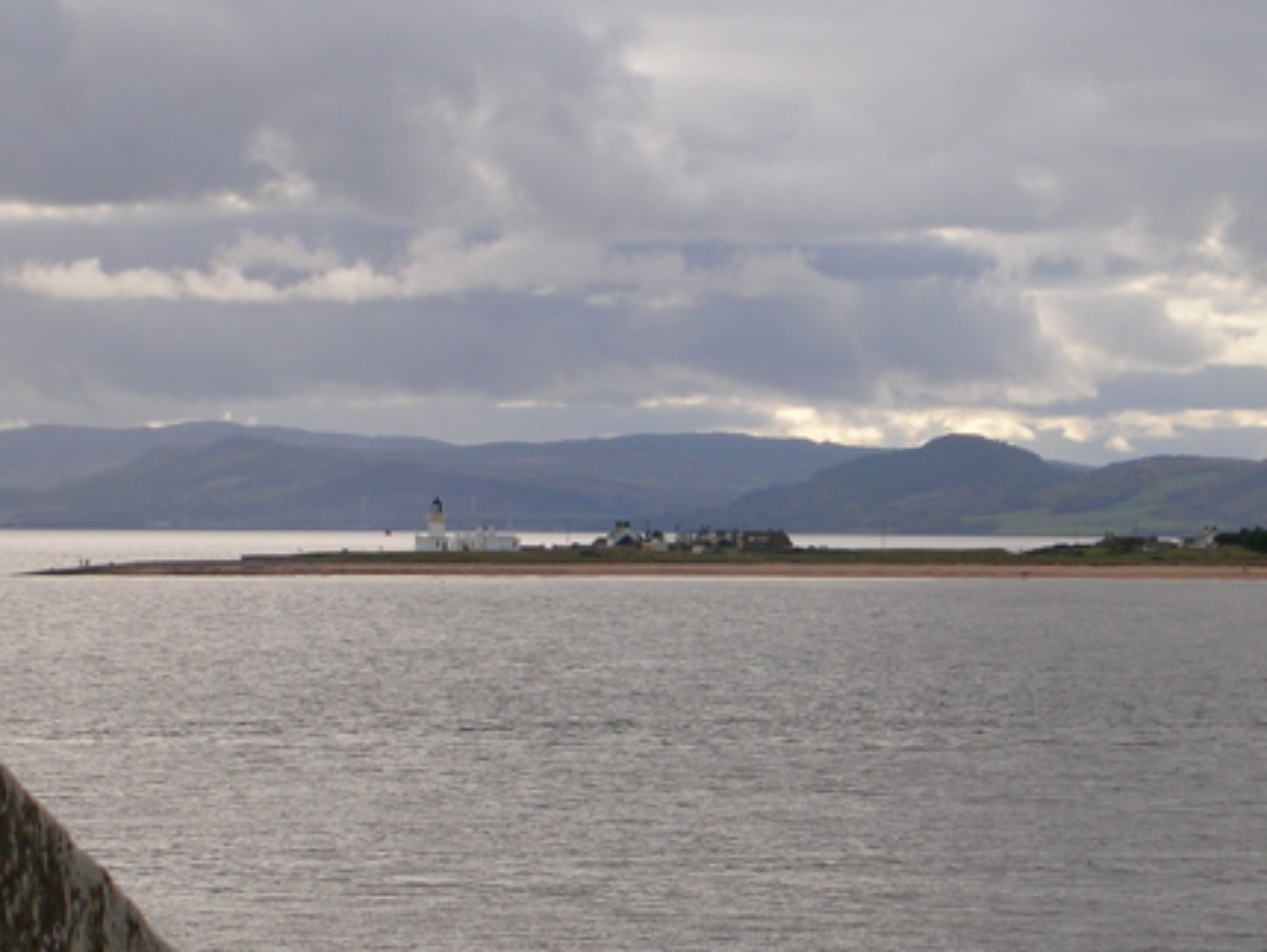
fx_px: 6262
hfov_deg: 11.6
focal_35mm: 171
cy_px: 519
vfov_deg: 8.7
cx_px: 716
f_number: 4.9
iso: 50
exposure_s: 1/268
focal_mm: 17.4
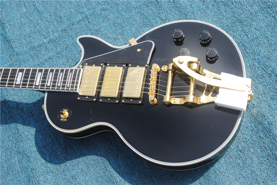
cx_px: 138
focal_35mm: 66
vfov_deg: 20.7
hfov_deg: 30.5
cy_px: 92
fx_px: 508
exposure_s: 1/200
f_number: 7.1
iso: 100
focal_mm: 44
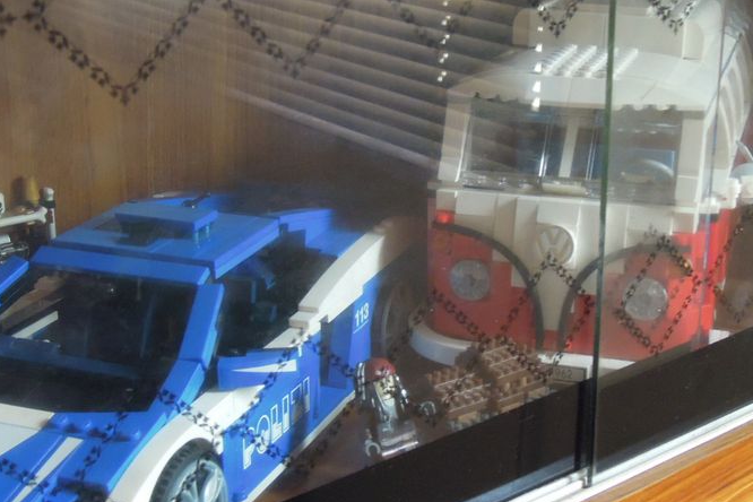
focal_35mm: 64
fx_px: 1339
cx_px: 409
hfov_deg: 31.4
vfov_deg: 21.2
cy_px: 198
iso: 800
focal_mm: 7.2
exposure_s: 1/10
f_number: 3.3
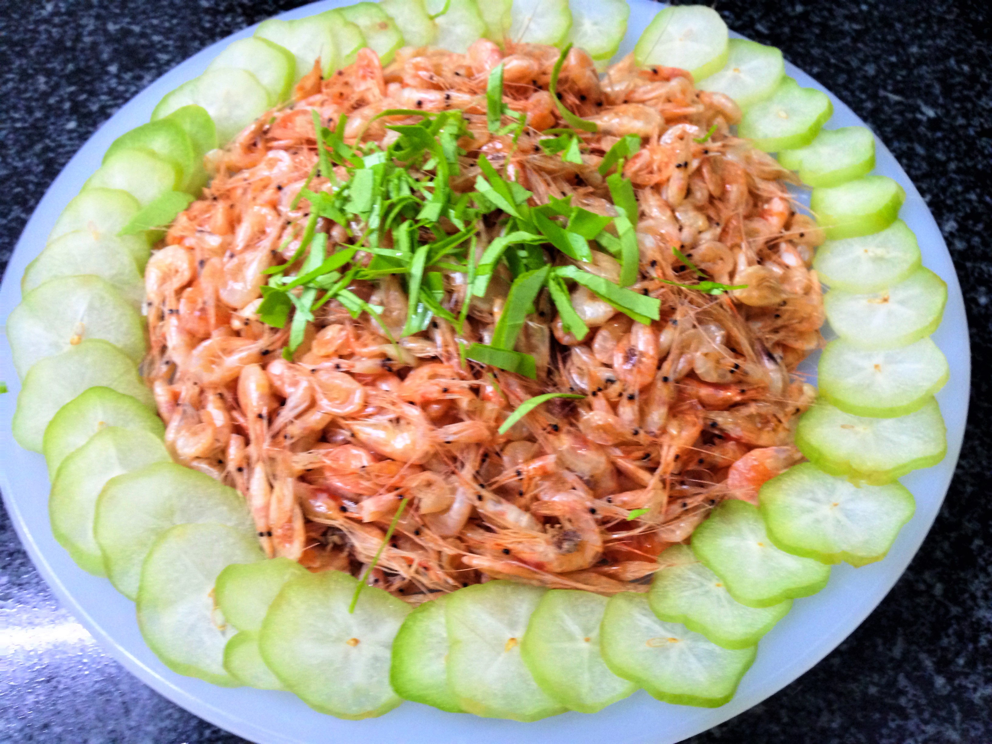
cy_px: 372
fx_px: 946
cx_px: 496
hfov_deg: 55.4
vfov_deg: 42.9
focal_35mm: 33
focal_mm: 4.12
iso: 250
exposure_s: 1/20
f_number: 2.4
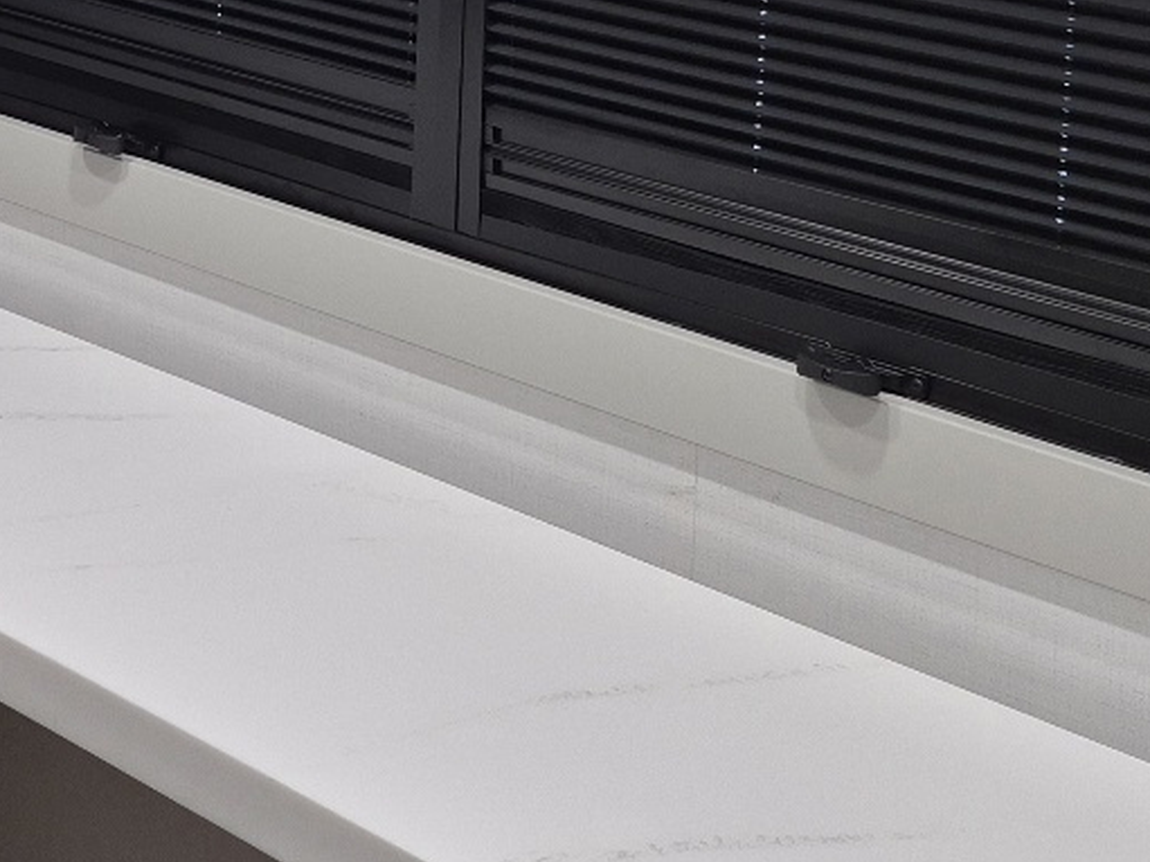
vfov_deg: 18.6
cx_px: -41
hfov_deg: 25.5
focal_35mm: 72
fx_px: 2391
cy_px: -335
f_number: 1.8
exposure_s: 1/64.1
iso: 125
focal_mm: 5.4
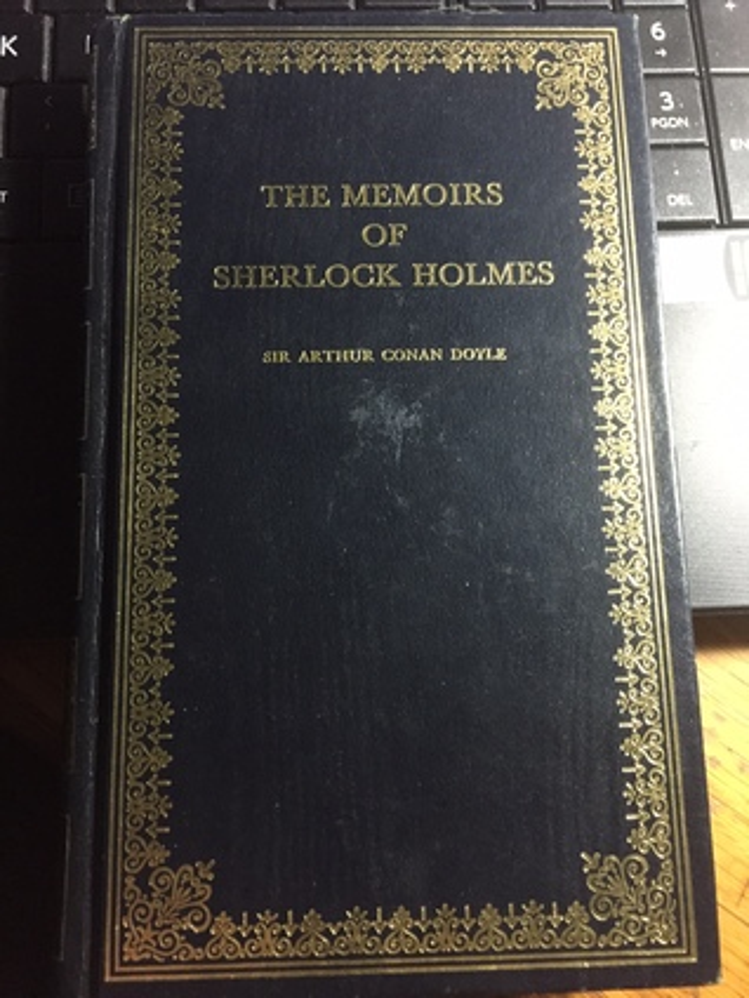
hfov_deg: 48.2
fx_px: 837
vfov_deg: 61.7
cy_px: 499
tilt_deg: -76.4
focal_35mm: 29
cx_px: 374
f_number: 2.2
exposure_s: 1/17
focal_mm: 4.15
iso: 250
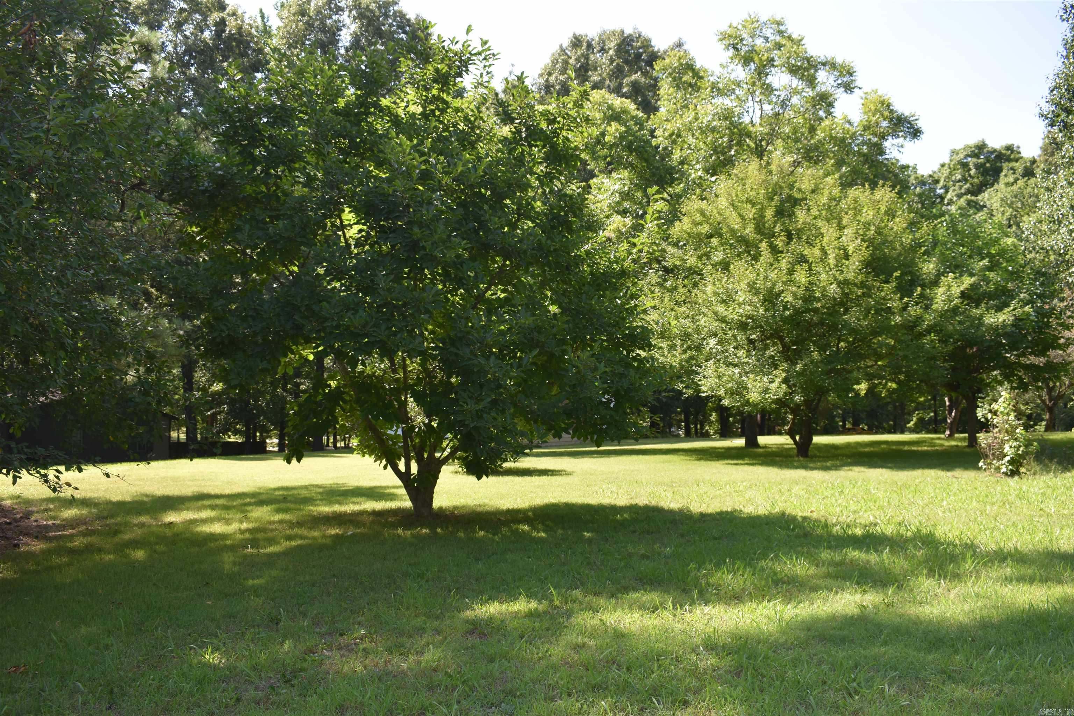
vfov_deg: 41.7
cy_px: 358
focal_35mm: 32
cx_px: 537
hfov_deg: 59.5
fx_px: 940
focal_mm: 21
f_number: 5.6
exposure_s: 1/125
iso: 100
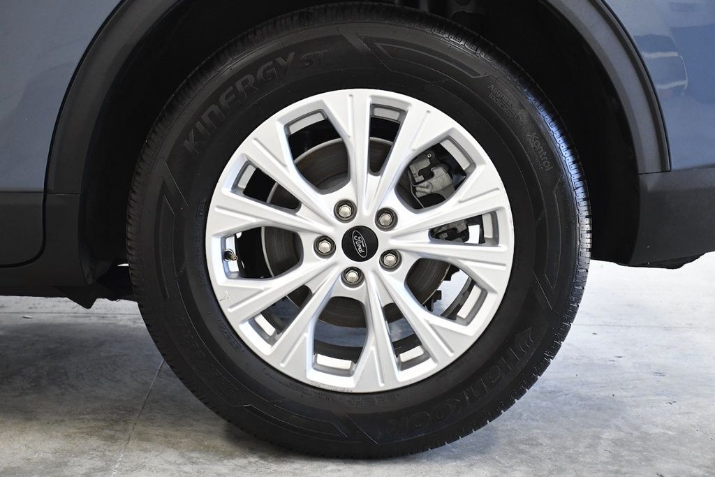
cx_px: 358
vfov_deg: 23.8
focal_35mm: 57
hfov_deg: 35.0
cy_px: 238
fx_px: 1132
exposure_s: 1/640
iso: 2500
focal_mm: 38
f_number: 4.5
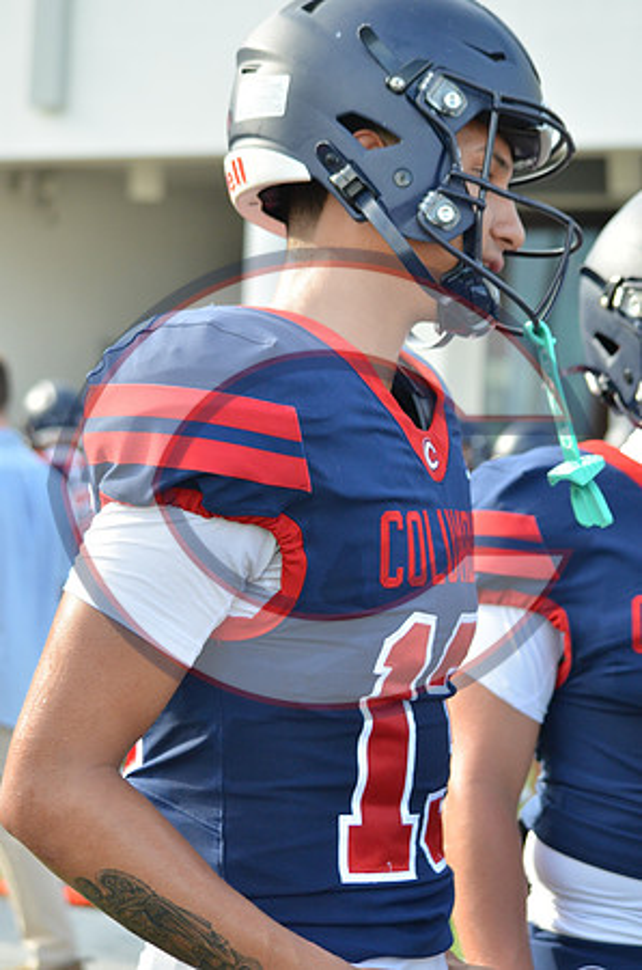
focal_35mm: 87
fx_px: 2338
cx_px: 321
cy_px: 485
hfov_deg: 15.6
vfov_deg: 23.4
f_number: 4.5
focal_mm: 58
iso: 560
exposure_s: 1/500
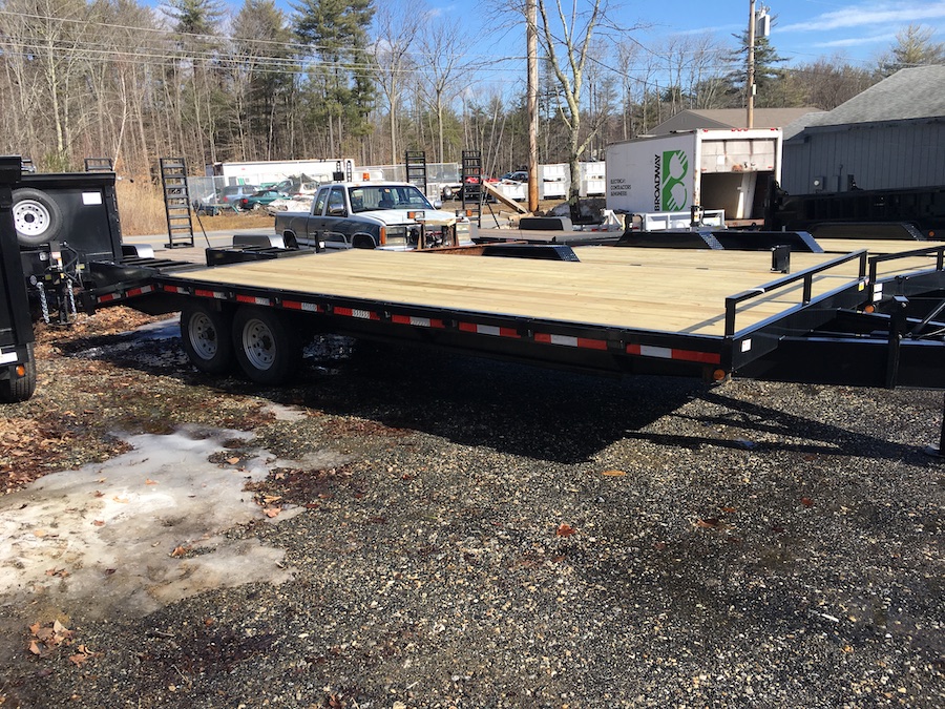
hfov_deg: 61.7
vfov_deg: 48.2
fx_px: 792
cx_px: 472
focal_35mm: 29
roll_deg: +3.4
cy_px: 354
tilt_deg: -12.6
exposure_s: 1/894
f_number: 2.2
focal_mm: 4.15
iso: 25
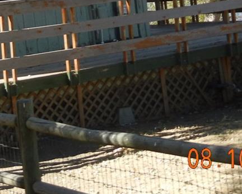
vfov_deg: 11.3
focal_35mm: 132
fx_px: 946
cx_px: 26
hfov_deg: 14.4
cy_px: -91
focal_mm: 7.1
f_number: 3.7
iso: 160
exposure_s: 1/411
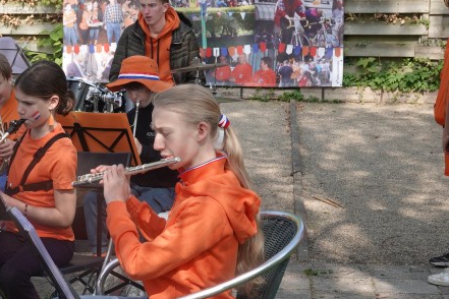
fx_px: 1222
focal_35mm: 98
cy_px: 225
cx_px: 24
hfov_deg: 20.3
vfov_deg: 13.9
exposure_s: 1/500
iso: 100
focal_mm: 17.55
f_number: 3.2
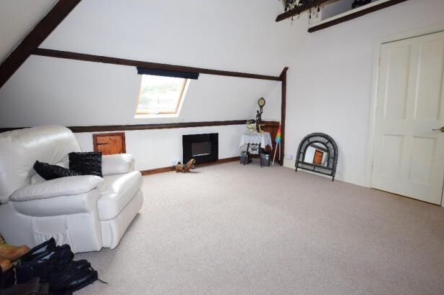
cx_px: 231
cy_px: 139
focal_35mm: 18
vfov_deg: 68.7
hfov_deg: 91.5
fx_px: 216
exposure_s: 1/60
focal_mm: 11
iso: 400
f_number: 4
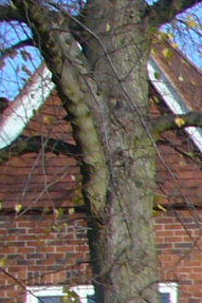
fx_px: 1753
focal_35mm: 208
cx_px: 1061
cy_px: 632
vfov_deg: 9.2
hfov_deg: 5.1
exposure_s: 1/400
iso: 80
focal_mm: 4.6
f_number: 2.8
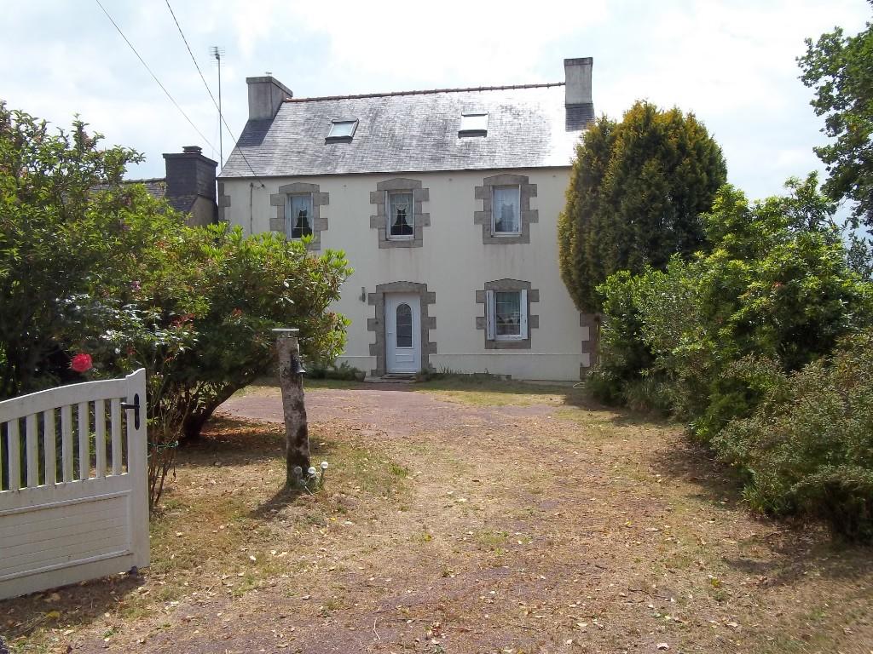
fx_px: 807
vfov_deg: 44.2
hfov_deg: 56.8
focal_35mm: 32
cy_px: 327
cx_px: 436
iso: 80
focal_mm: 5.7
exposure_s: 1/400
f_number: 5.5
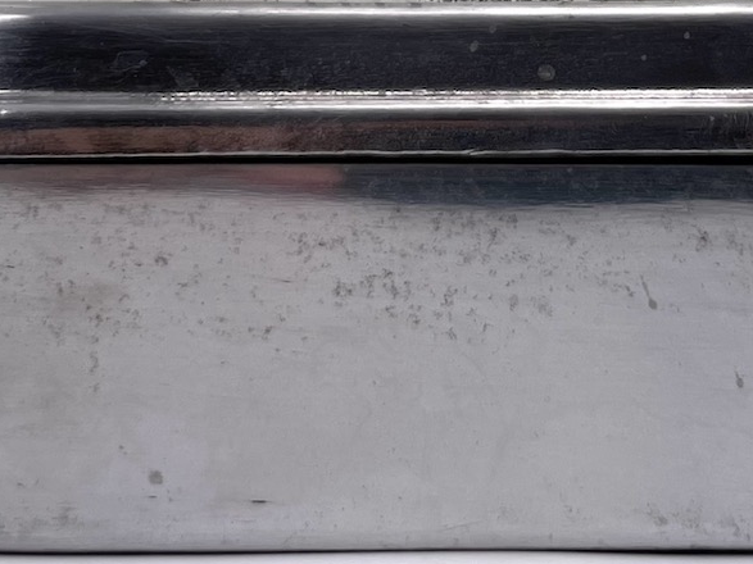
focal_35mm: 85
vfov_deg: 17.0
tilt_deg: -0.8
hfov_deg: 22.9
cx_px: 487
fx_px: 1849
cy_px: 17
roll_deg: +0.4
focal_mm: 4.2
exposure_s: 1/694
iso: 32
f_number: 1.6
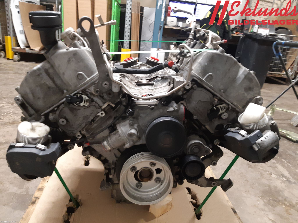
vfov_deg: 53.1
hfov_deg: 67.3
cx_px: 149
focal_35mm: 26
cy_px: 112
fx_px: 224
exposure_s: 1/25
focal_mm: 3.93
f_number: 1.7
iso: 250
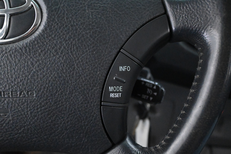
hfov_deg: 51.3
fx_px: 241
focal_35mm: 38
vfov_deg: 35.5
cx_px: 116
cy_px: 77
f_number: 4.2
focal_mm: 25
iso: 14400
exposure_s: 1/40
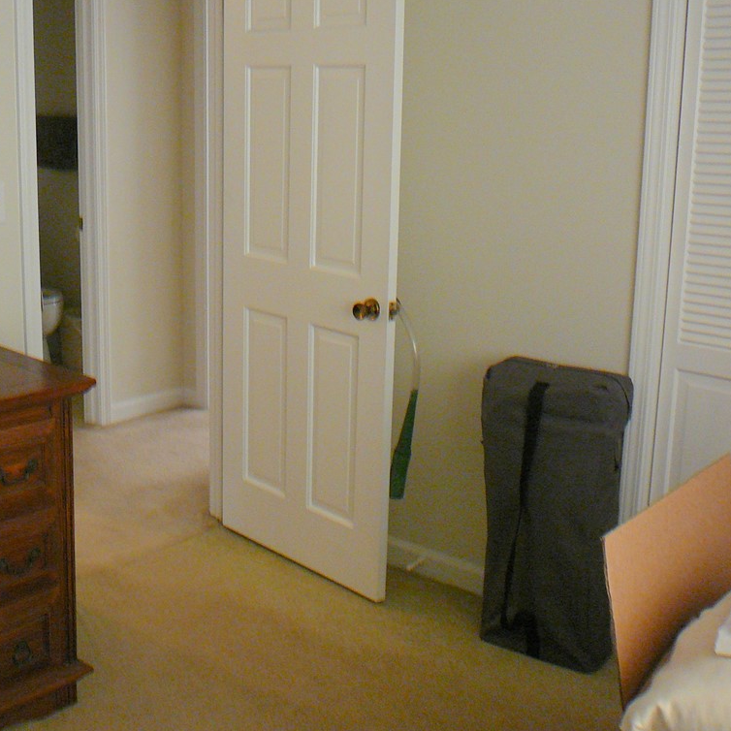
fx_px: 1003
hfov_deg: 39.9
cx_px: 296
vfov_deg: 40.0
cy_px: 366
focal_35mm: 42
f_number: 2.8
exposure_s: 1/8
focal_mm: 5.2
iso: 200
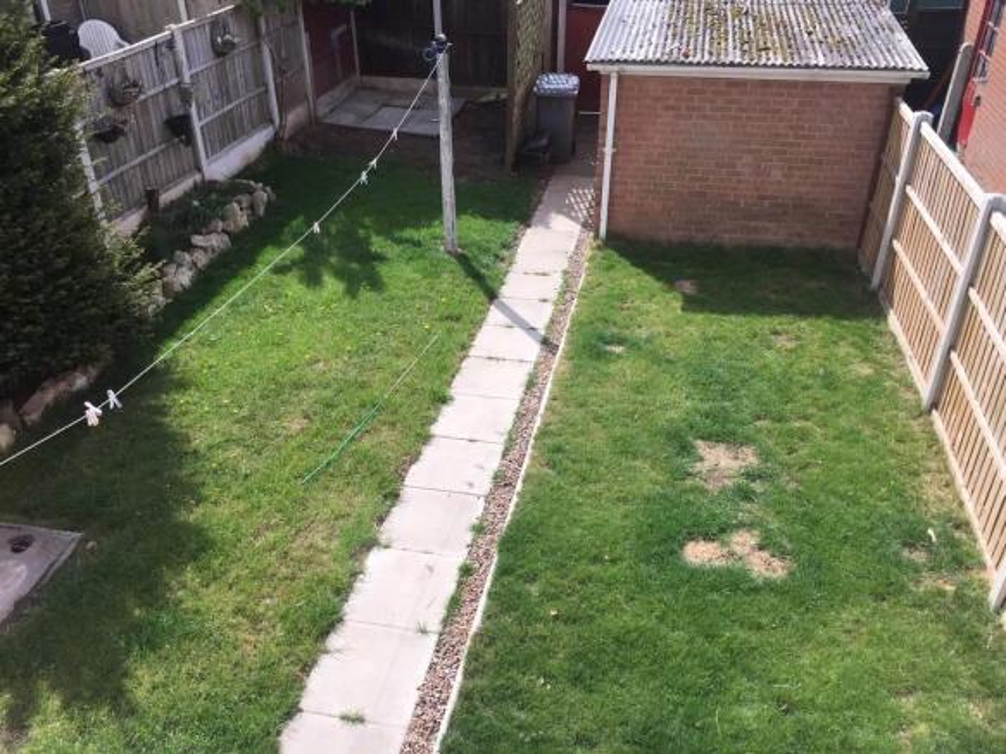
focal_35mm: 29
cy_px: 377
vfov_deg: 48.2
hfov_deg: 61.7
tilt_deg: -32.8
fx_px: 843
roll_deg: +1.3
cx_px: 503
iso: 50
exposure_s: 1/1412
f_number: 2.2
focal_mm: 4.15
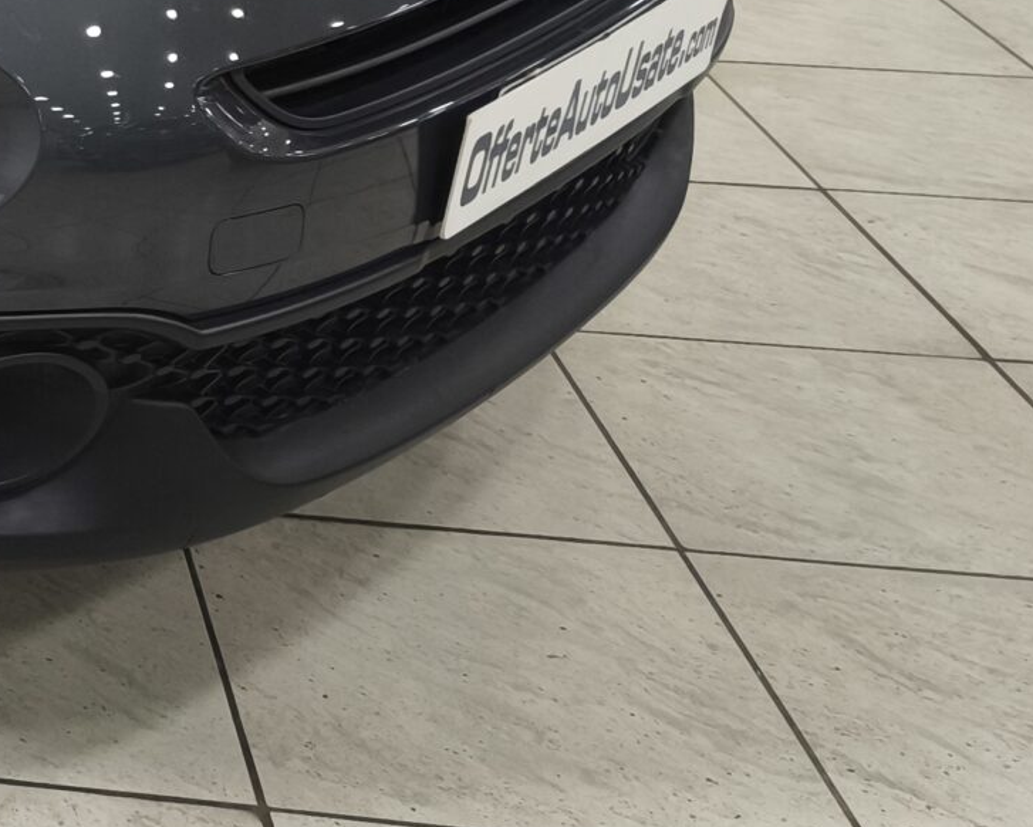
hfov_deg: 19.8
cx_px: -655
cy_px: -90
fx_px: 2416
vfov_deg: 18.7
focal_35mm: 79
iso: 400
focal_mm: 5.35
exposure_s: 1/100
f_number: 1.7
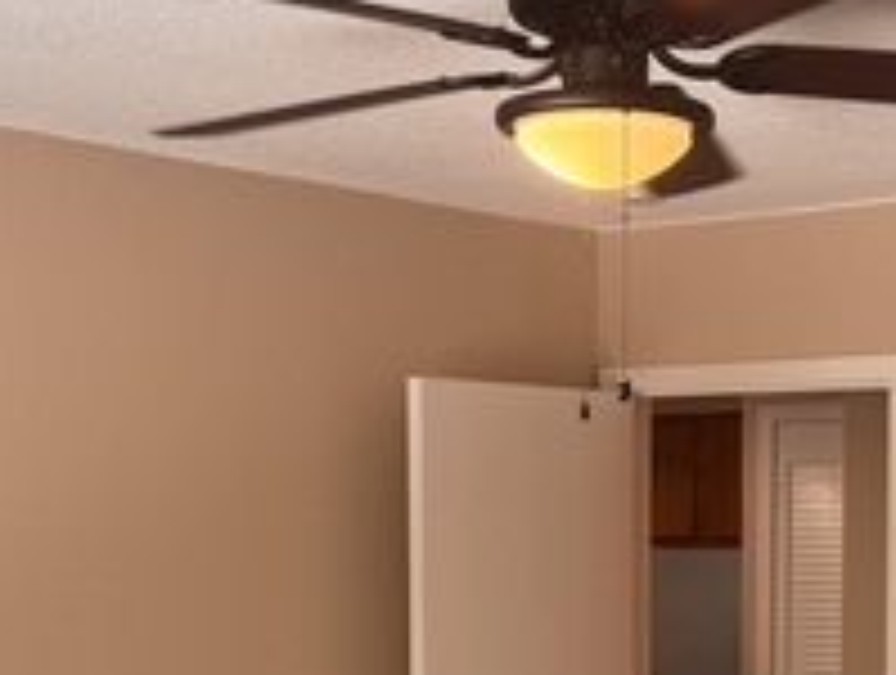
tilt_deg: -6.2
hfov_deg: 25.1
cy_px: 670
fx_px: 1997
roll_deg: -0.5
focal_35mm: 77
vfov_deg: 18.7
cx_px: 626
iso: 100
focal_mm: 6.76
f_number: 1.78
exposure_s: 1/121
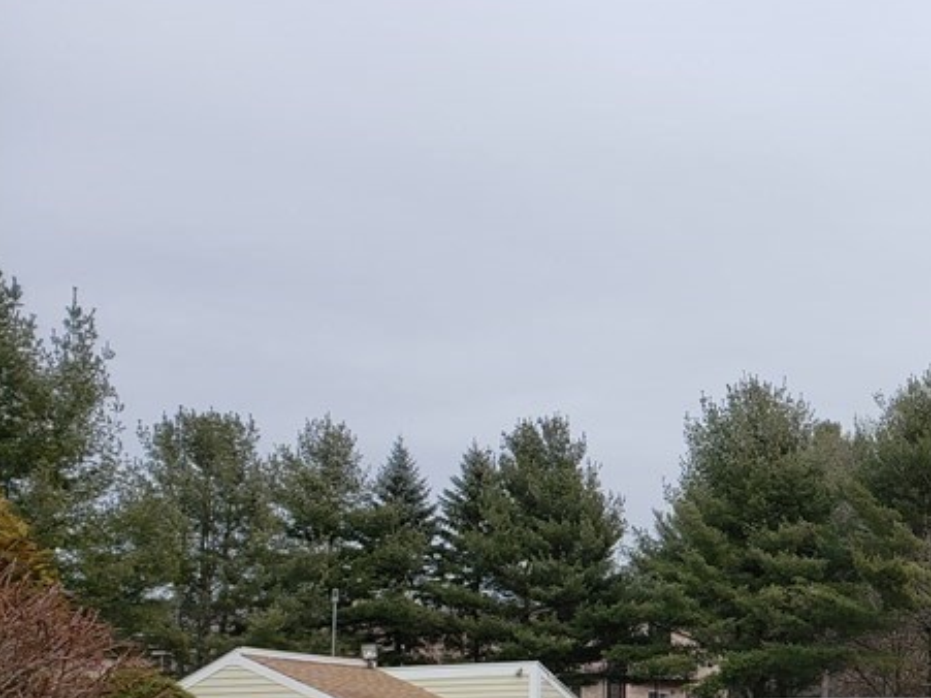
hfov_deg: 29.3
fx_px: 1586
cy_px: 599
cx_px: 1045
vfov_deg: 24.2
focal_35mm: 59
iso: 50
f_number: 2.4
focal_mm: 4.3
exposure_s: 1/871
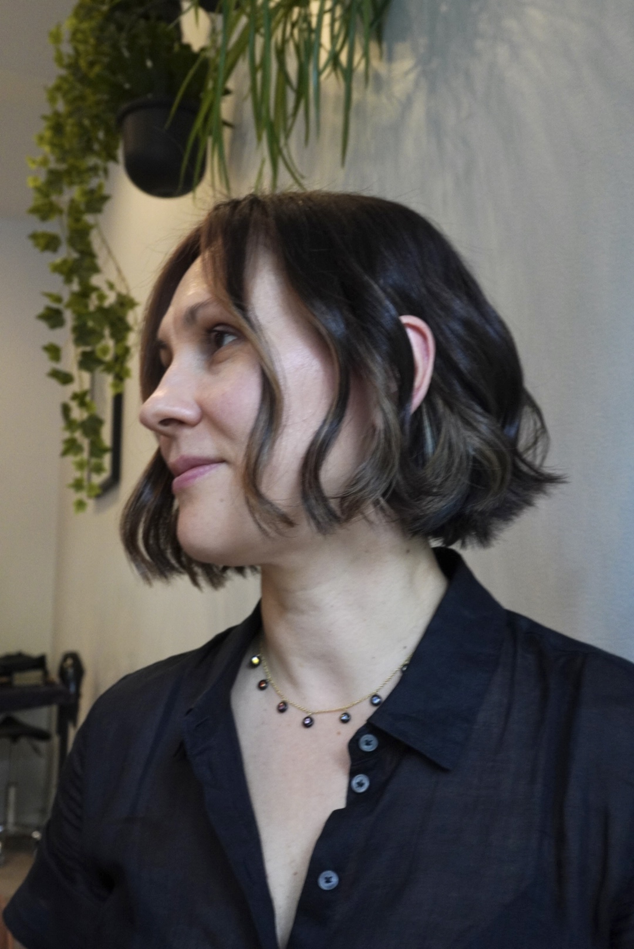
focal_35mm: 36
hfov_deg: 36.9
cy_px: 474
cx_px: 317
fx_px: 949
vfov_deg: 53.1
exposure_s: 1/80
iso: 1000
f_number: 7.1
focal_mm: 24
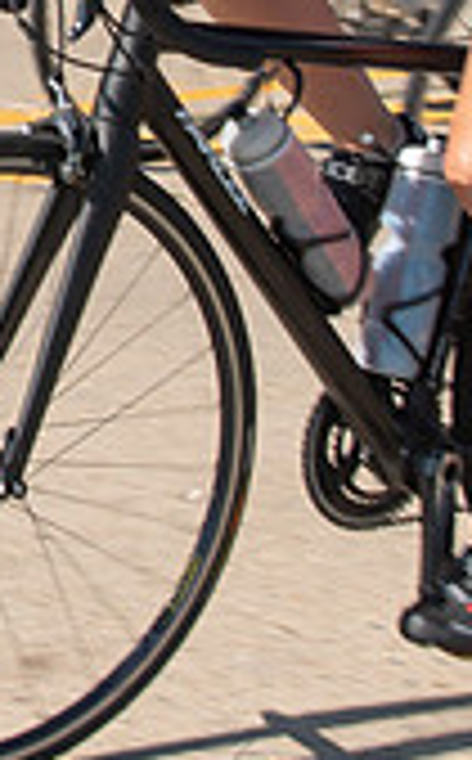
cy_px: -74
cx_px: -362
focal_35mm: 119
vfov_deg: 17.0
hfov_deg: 10.4
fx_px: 2460
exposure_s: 1/320
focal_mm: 30
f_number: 6.3
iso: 200
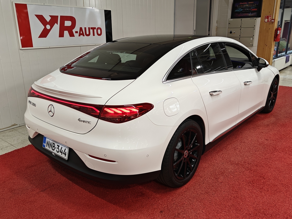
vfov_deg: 46.8
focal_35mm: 30
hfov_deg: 60.0
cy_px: 110
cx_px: 146
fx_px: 253
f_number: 1.8
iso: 64
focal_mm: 5.59
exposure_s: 1/100
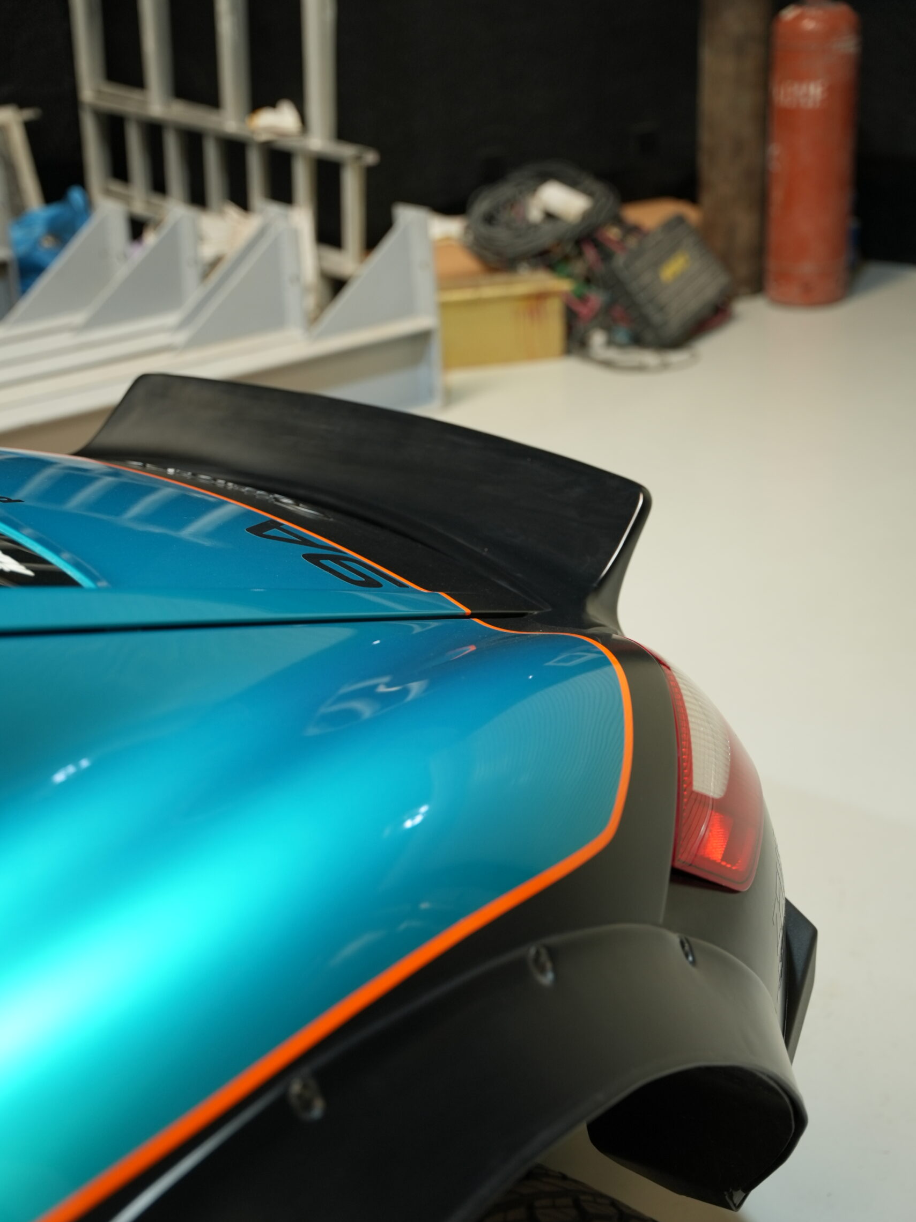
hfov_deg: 27.5
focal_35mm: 53
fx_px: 1874
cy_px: 661
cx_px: 458
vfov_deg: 36.1
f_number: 2.8
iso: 640
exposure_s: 1/100
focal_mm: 49.1
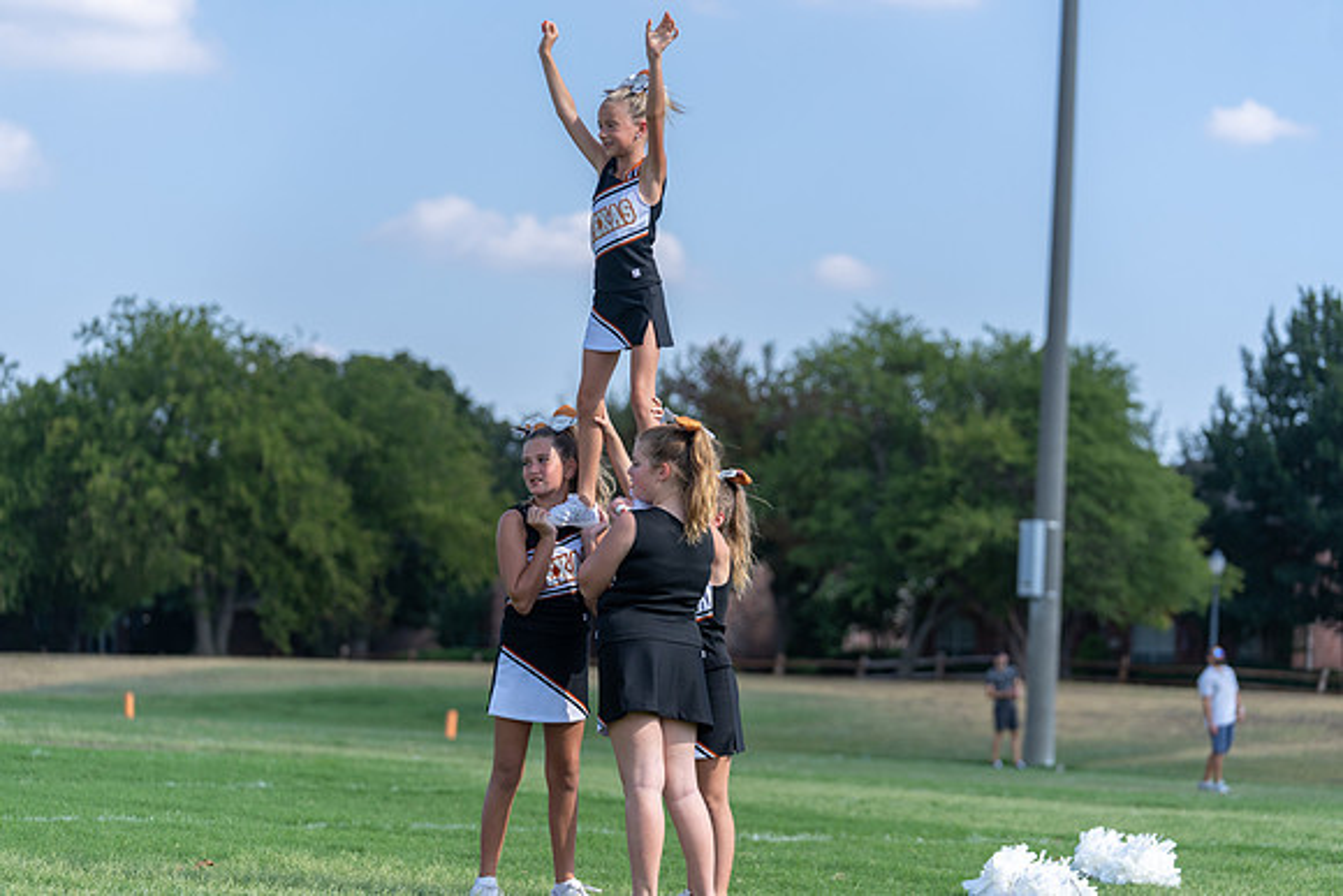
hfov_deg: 17.6
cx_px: 672
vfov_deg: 11.8
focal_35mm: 116
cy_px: 448
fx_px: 4328
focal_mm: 116
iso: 125
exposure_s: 1/1250
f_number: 3.5
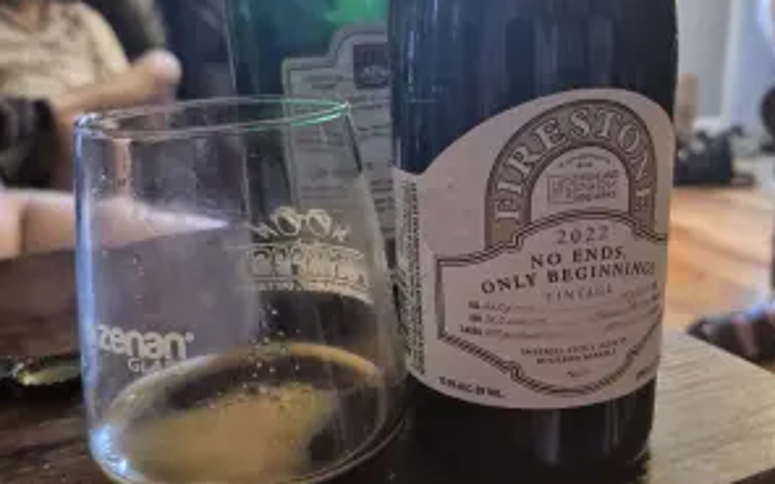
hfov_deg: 58.1
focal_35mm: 33
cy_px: 283
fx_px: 697
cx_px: 390
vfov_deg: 38.2
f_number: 1.8
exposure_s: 1/24
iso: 1250
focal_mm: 5.4
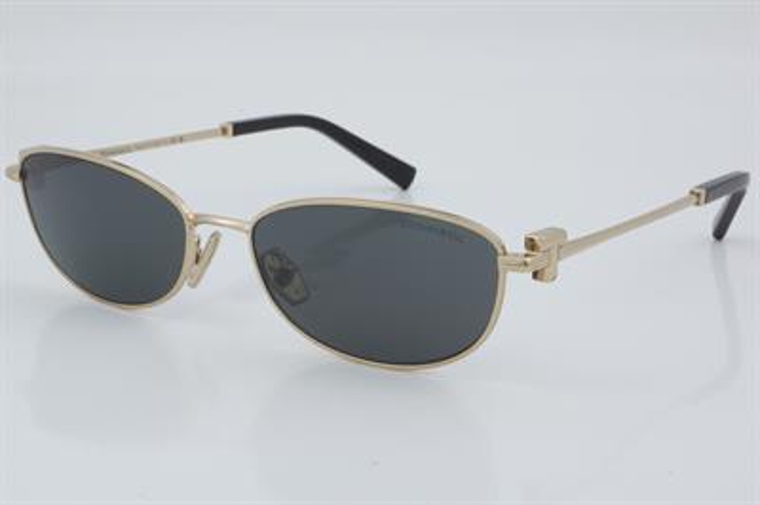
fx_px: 1740
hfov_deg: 24.6
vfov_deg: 16.5
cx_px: 380
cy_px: 252
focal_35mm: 82
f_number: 29
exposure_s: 1/4
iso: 100
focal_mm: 55
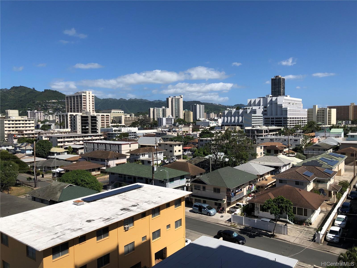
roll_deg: +0.5
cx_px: 178
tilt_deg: -2.9
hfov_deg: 63.4
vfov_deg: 49.7
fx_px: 289
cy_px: 134
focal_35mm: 28
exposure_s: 1/3003
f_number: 1.8
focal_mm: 3.99
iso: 20
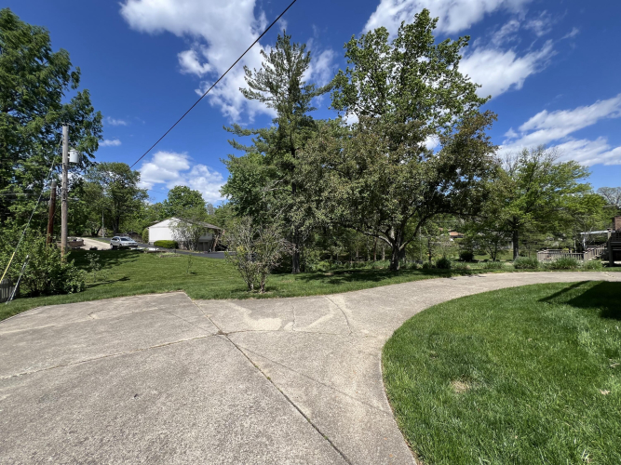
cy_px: 232
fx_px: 233
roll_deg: +2.3
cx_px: 310
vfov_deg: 89.9
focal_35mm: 13
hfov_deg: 106.2
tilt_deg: +0.4
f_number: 1.8
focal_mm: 1.57
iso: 32
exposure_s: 1/1024
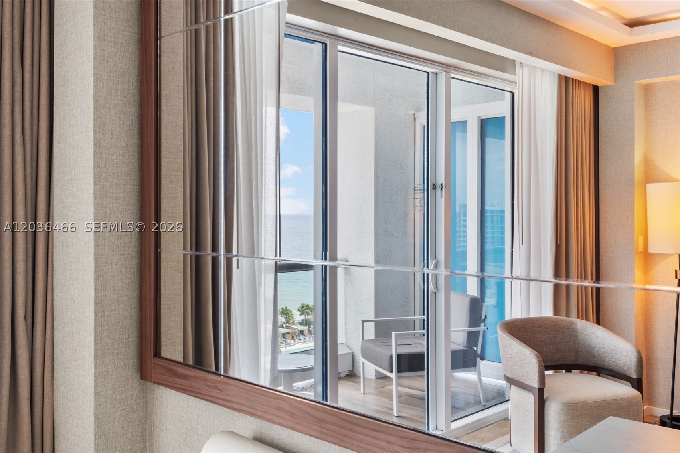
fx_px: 661
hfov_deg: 54.4
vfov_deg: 37.8
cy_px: 226
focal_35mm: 35
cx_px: 340
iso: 250
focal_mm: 35
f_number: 14
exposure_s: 1/2
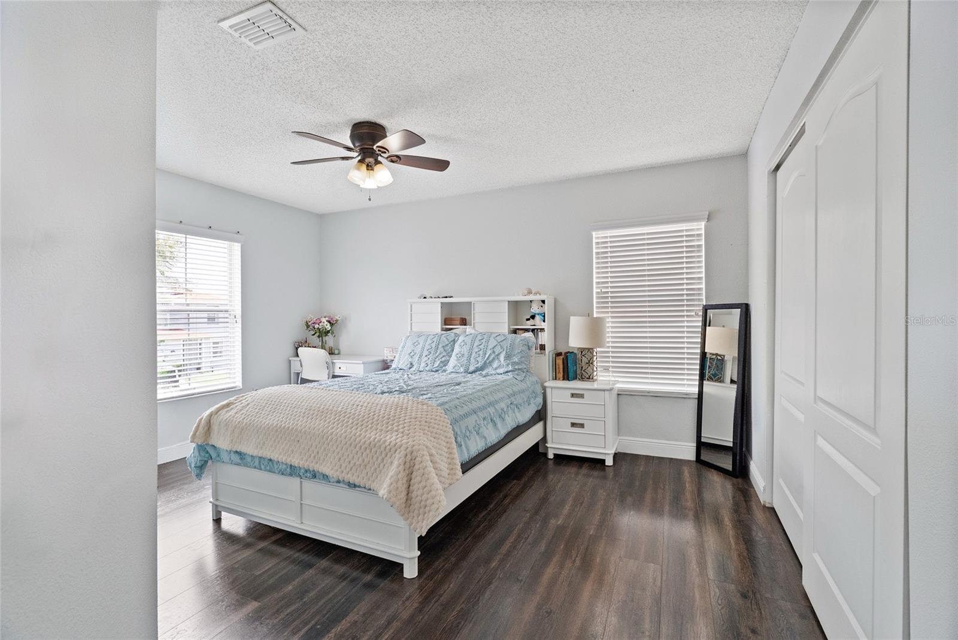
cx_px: 479
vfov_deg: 73.8
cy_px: 320
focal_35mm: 16
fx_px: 426
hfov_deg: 96.7
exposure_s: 1/30
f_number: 9
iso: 2500
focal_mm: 16
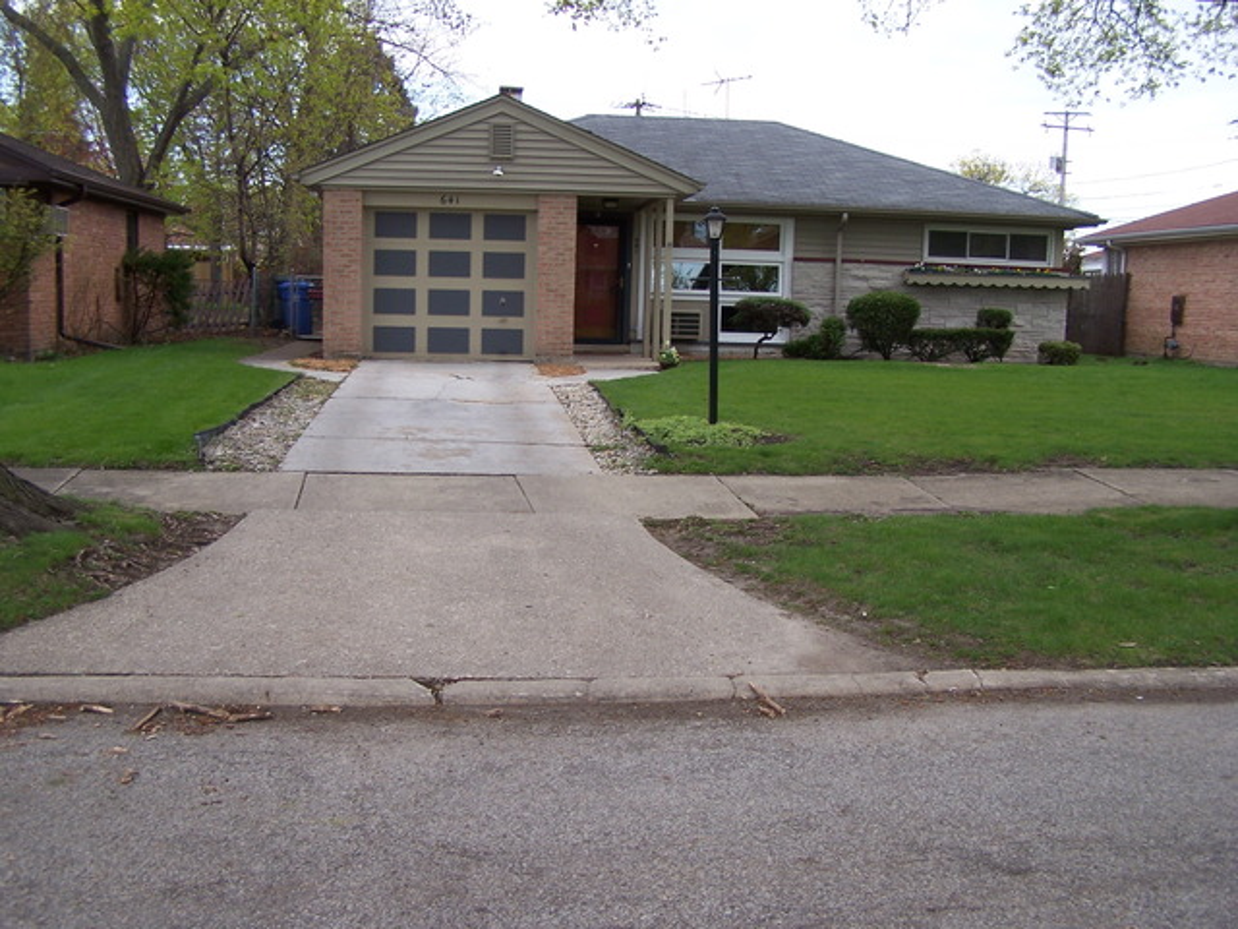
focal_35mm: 38
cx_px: 619
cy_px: 464
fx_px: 1359
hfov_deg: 49.0
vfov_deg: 37.7
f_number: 2.8
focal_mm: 6.3
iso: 80
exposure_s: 1/500
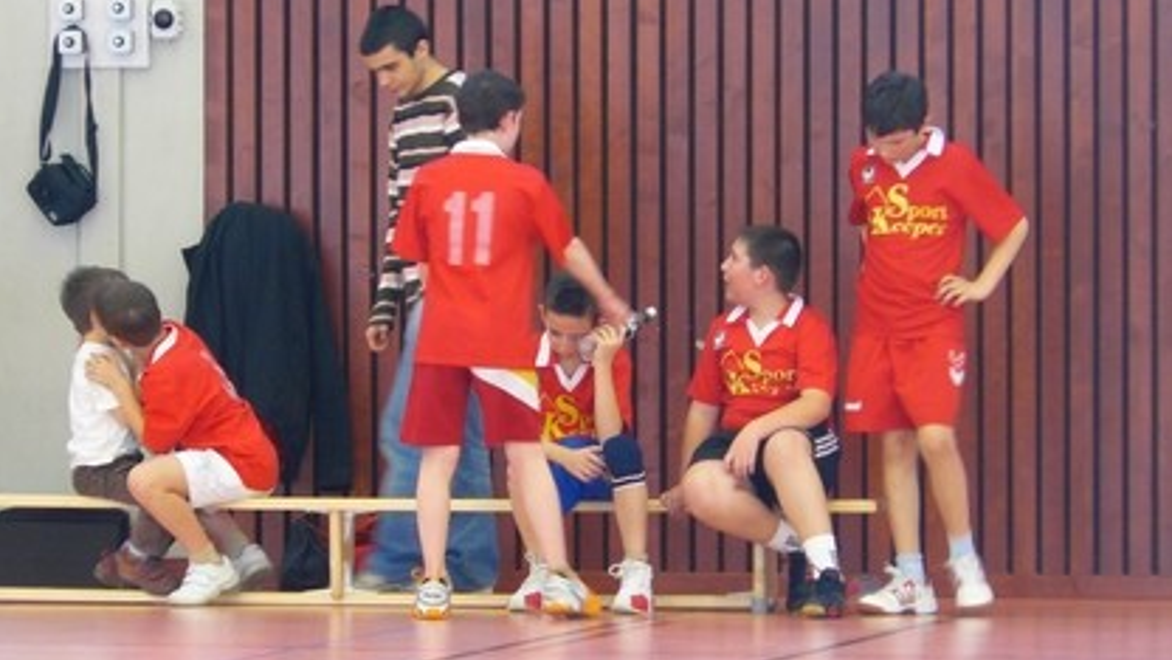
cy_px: 298
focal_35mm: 256
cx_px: 586
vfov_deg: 4.7
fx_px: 7956
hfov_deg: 8.4
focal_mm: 38.9
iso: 200
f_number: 3.3
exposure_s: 1/25
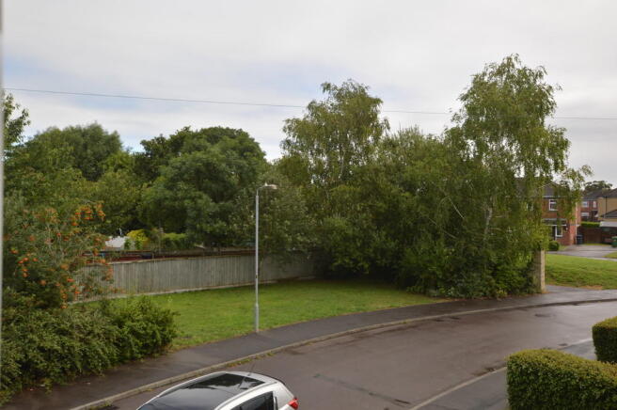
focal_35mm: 30
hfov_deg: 62.0
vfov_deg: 43.5
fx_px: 514
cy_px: 205
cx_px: 308
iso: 200
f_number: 10
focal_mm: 20
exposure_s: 1/200
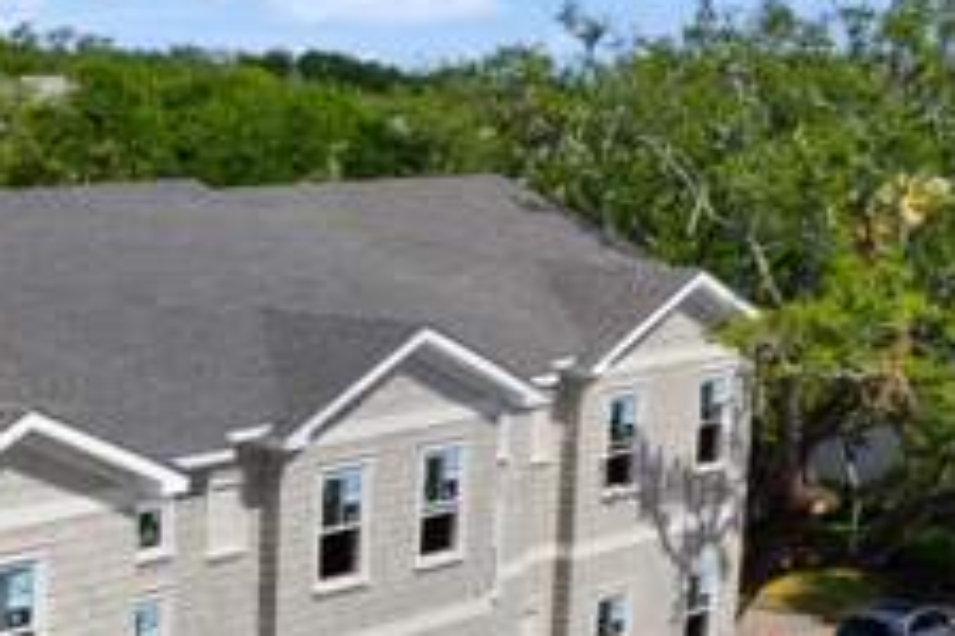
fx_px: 2069
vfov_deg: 17.3
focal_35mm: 78
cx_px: -115
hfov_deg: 24.2
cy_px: 555
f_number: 2.8
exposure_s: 1/1000
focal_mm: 8.38
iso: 100
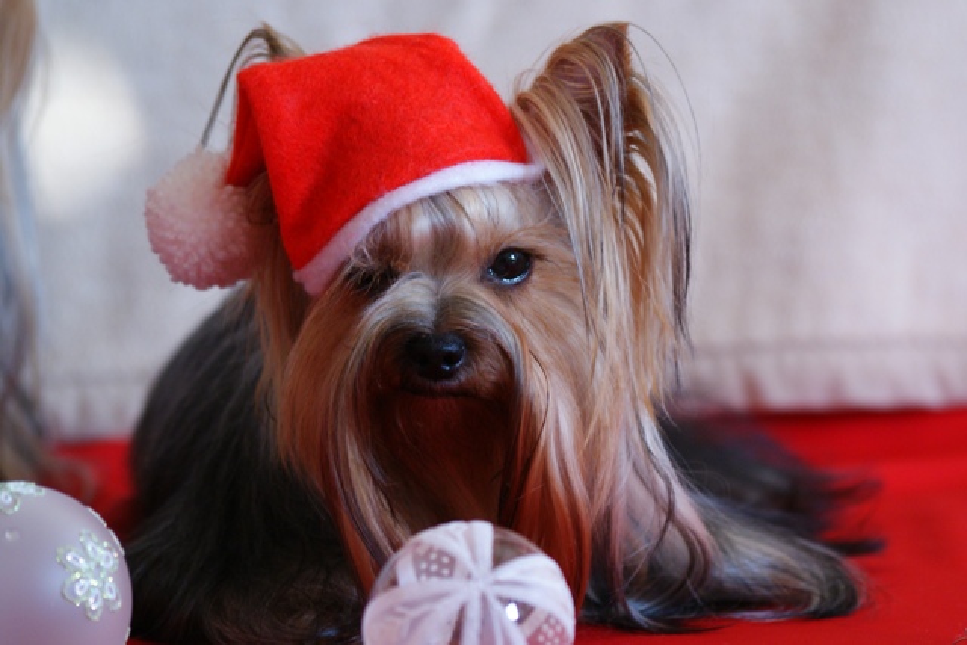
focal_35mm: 195
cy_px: 322
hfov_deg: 10.5
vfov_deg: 7.0
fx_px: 5239
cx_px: 484
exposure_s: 1/50
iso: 400
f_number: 4
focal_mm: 130
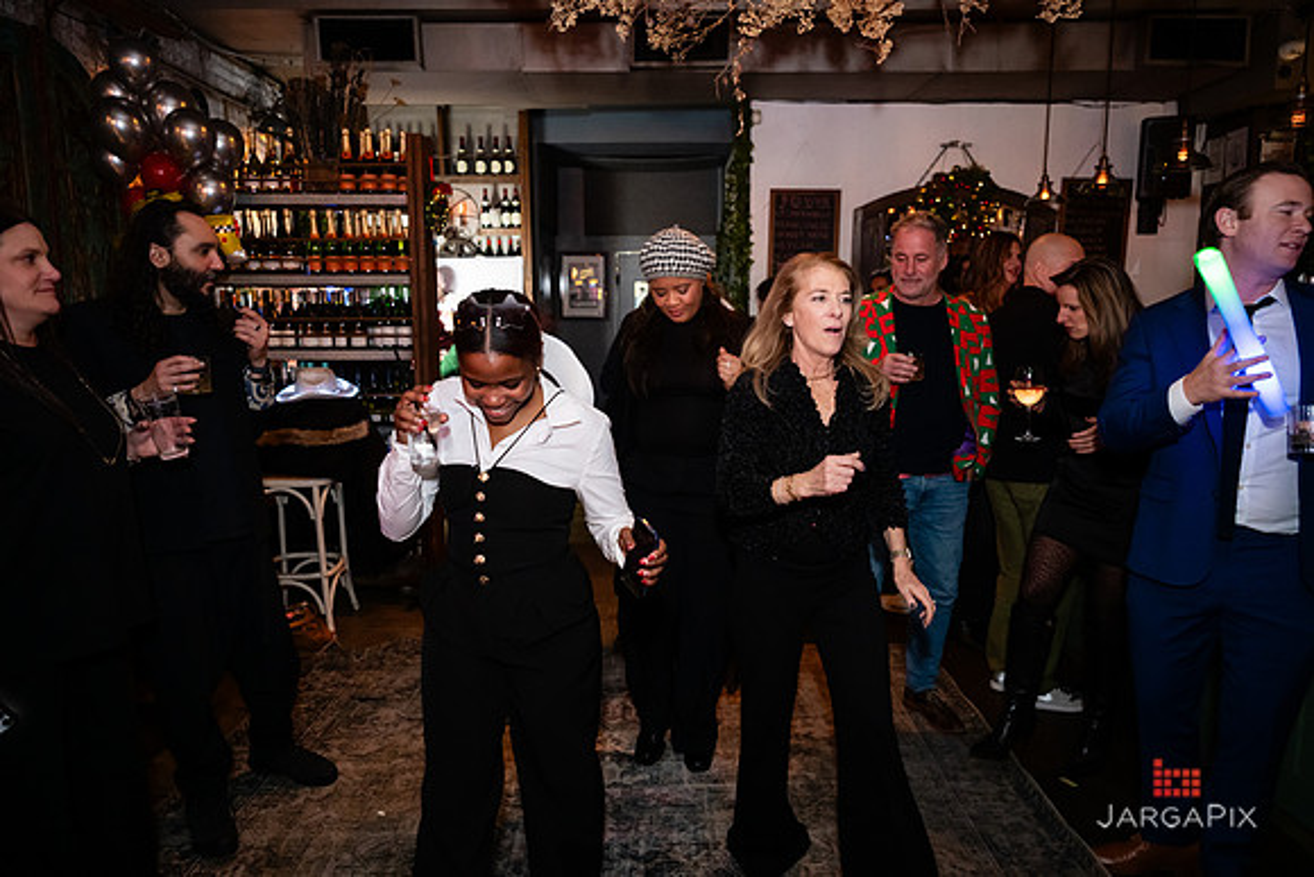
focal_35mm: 24
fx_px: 878
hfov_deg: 73.6
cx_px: 657
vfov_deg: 53.1
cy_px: 438
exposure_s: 1/100
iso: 3200
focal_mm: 24
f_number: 2.8
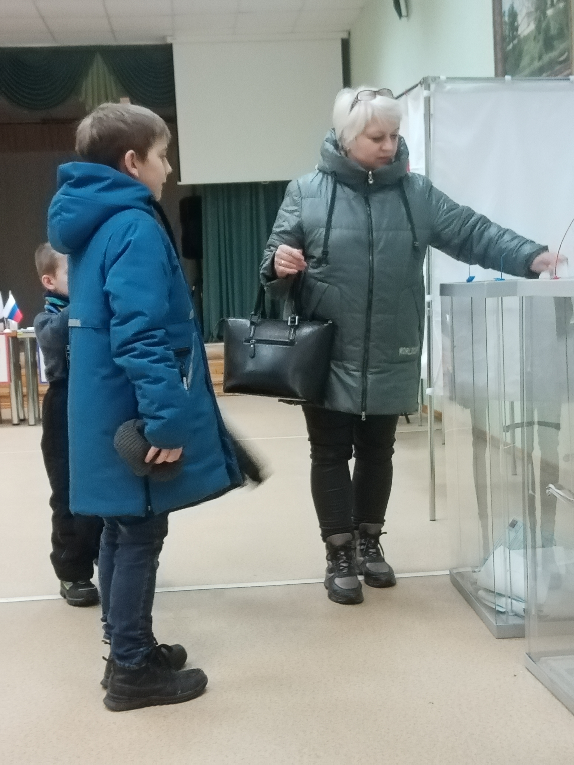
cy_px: 382
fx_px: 575
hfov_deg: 53.1
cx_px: 287
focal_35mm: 26
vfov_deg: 67.3
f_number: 1.8
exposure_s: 1/25
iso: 644
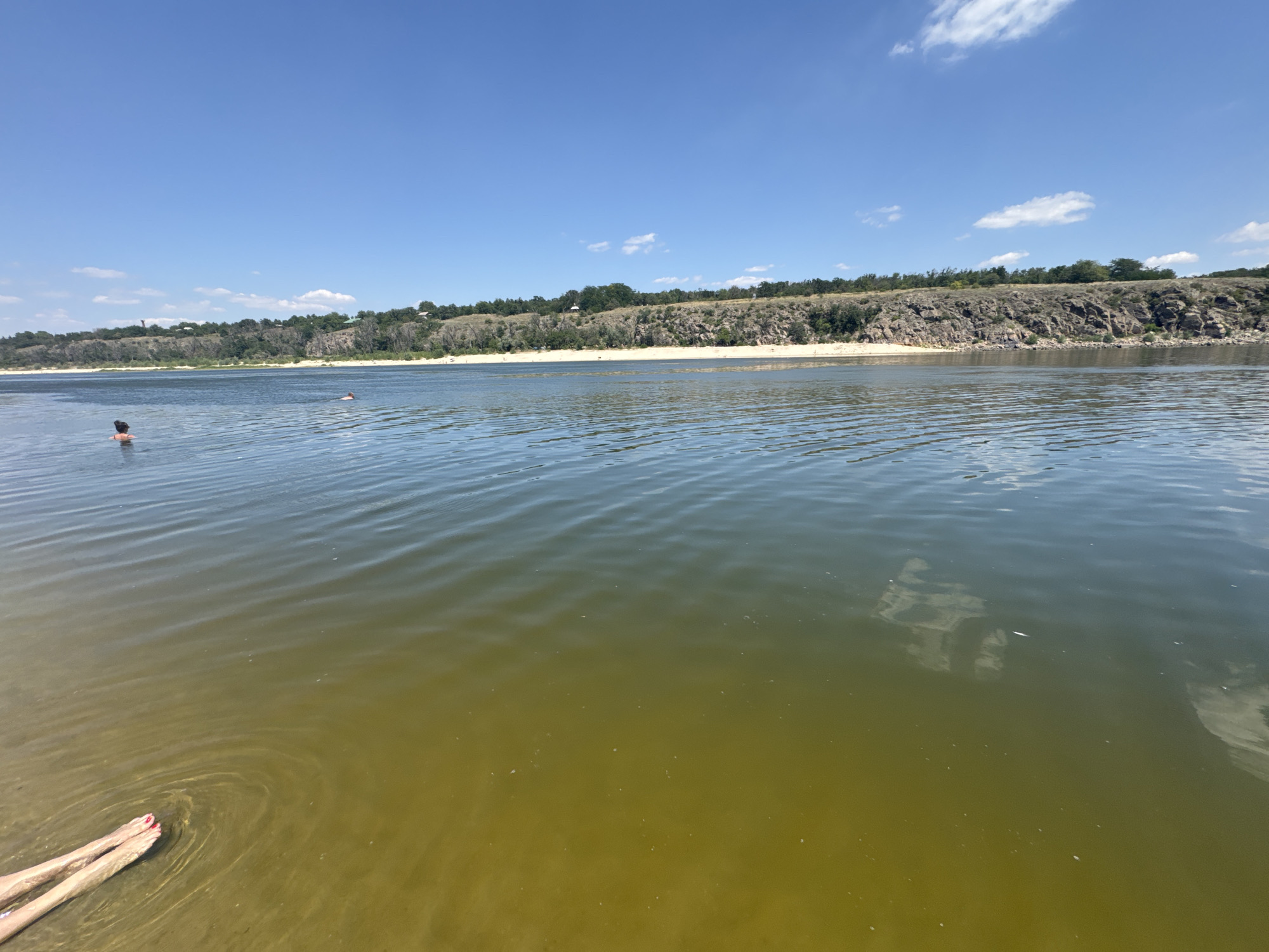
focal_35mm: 14
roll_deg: +1.8
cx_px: 634
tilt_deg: -12.0
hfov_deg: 102.1
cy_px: 476
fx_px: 513
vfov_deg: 85.7
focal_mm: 2.22
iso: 50
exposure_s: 1/1449
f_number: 2.2
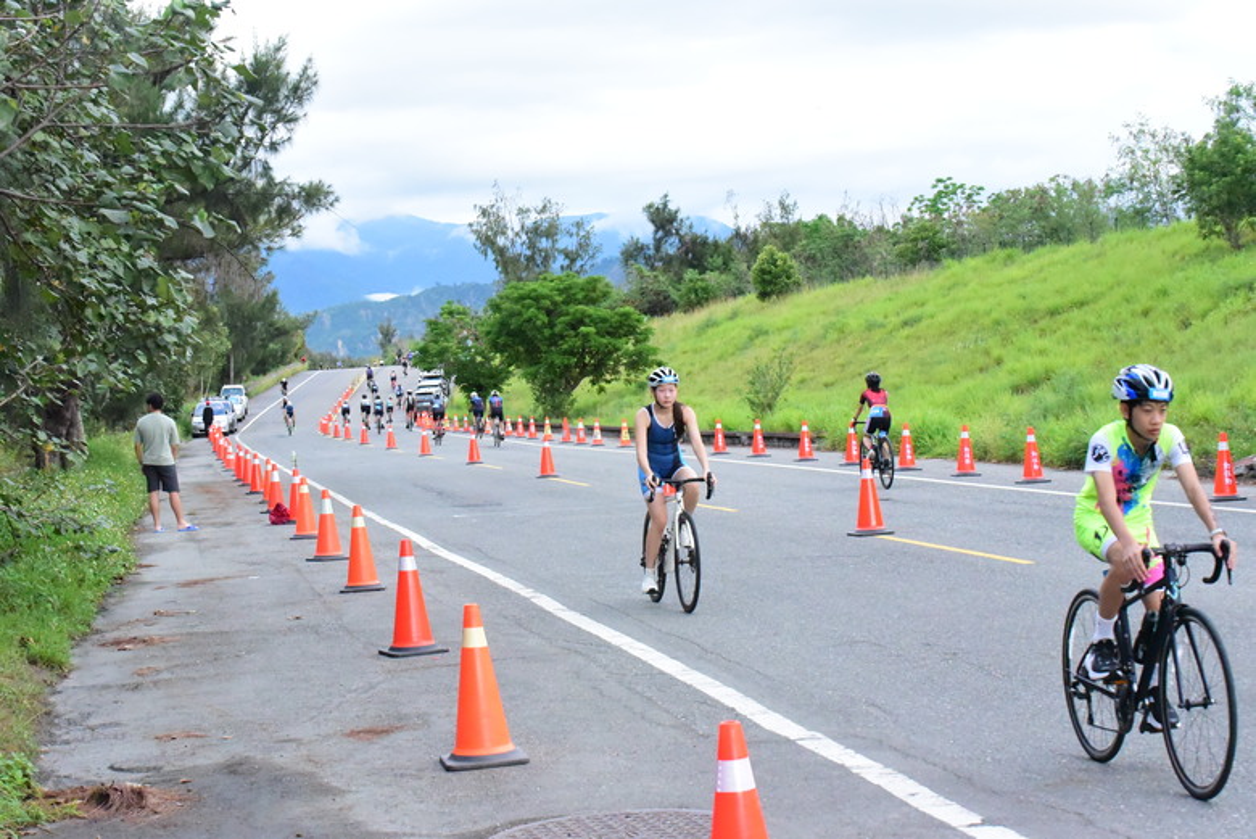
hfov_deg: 28.8
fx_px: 2443
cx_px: 628
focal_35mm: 70
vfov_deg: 19.5
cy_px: 420
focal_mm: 70
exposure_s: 1/2000
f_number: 11
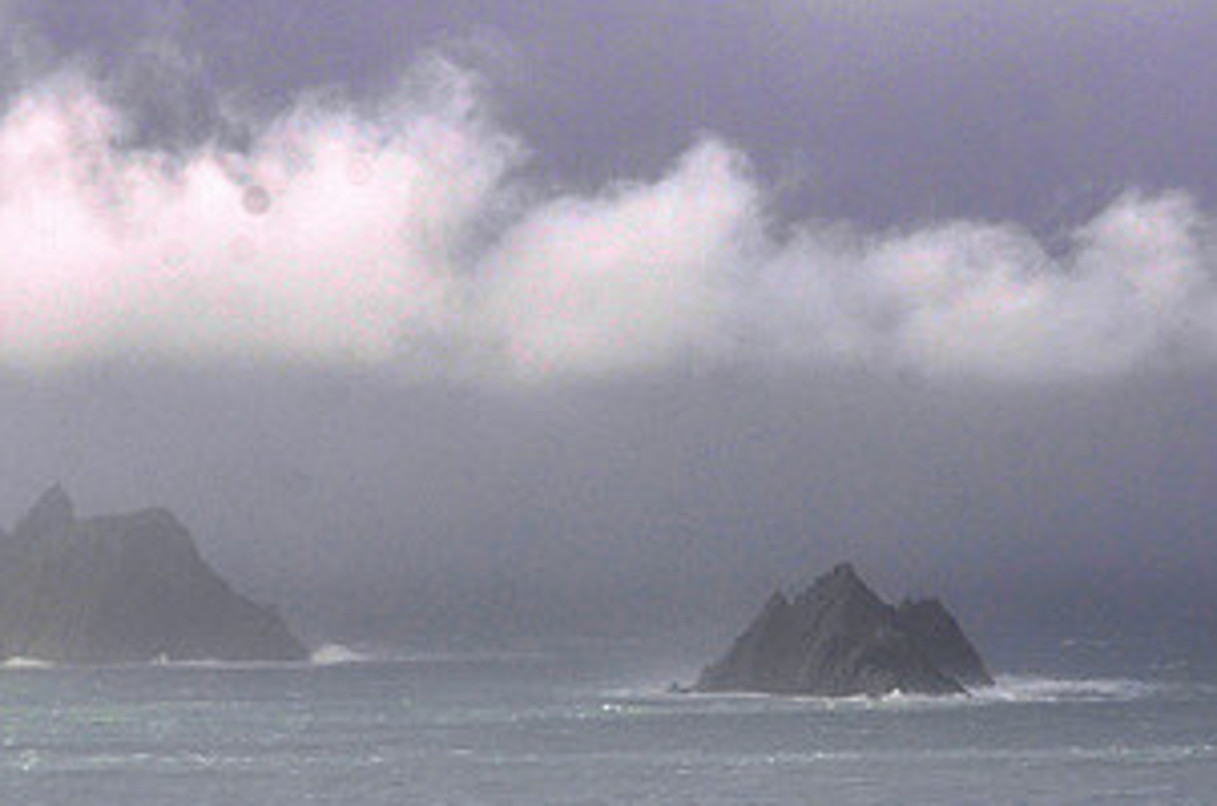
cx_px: 681
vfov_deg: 4.0
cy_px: 669
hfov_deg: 6.0
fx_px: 11672
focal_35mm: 346
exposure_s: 1/320
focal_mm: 120
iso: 200
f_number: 10
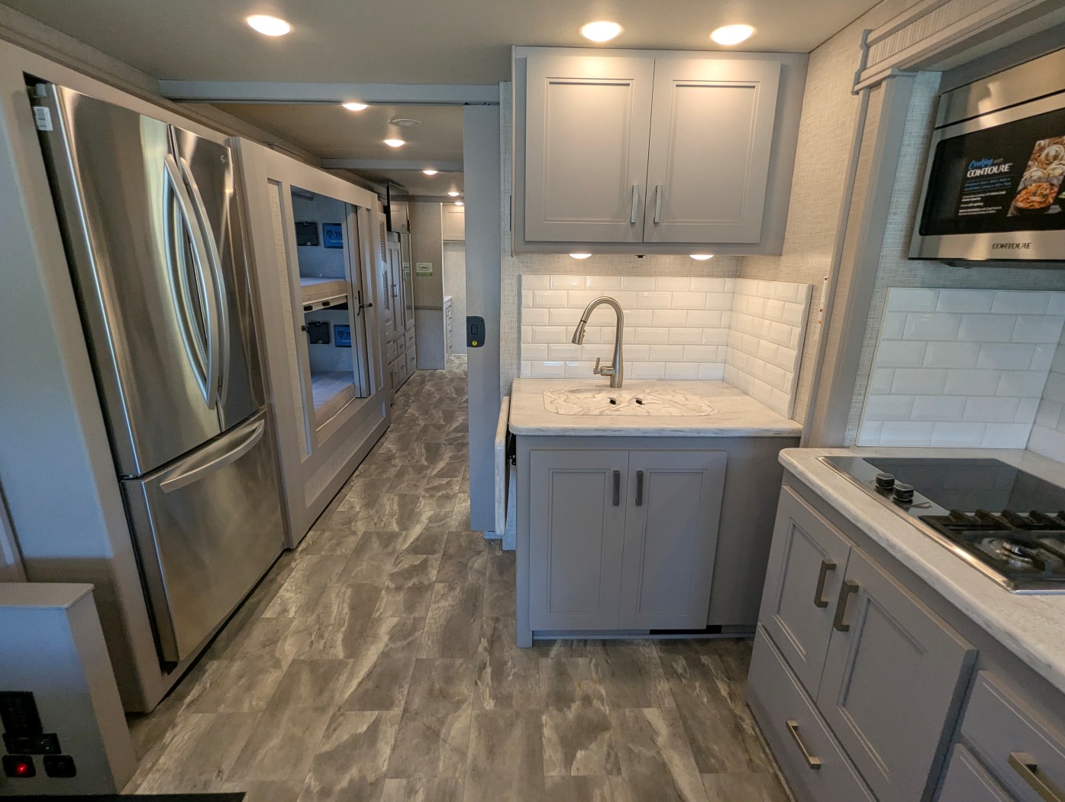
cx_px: 532
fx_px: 493
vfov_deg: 78.2
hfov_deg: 94.4
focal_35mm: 16
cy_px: 401
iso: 188
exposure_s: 1/186
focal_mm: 2.35
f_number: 2.2
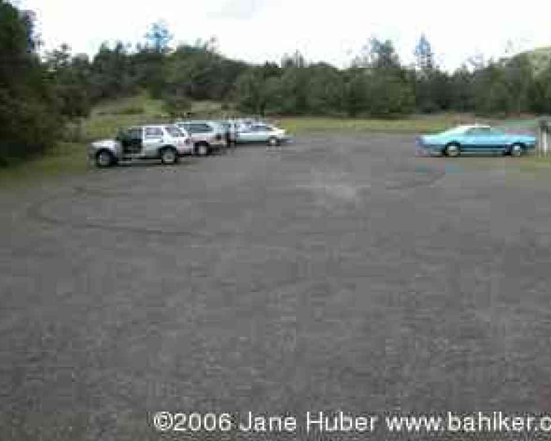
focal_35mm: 36
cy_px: 217
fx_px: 587
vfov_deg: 41.1
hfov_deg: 50.2
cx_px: 296
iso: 100
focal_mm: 8.9
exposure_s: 1/164
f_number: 4.5
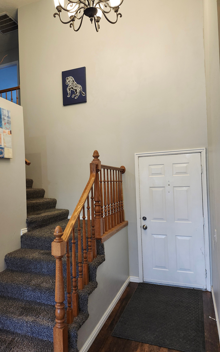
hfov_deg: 48.9
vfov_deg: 72.5
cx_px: 87
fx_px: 240
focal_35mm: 25
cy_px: 180
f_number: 1.8
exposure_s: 1/120
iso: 640
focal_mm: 5.54
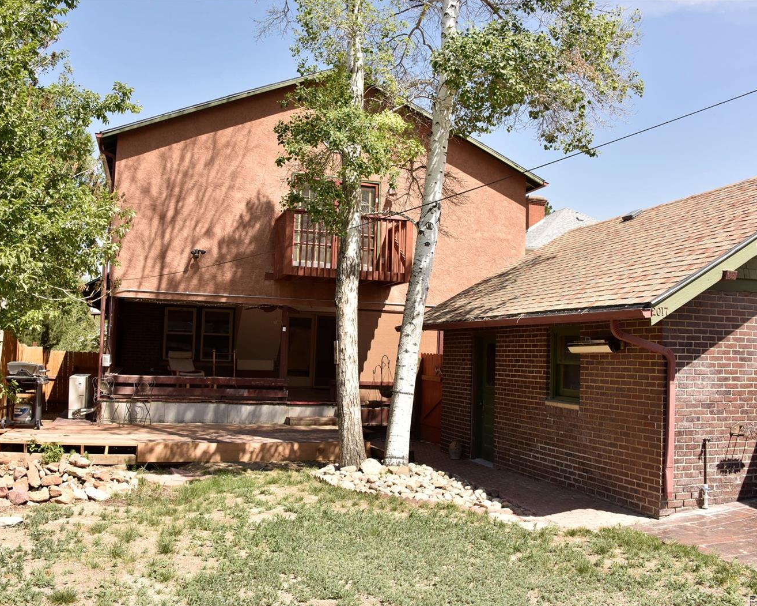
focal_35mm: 32
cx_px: 380
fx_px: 717
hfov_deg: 55.7
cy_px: 306
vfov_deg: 45.8
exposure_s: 1/500
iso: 400
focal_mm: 28
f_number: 9
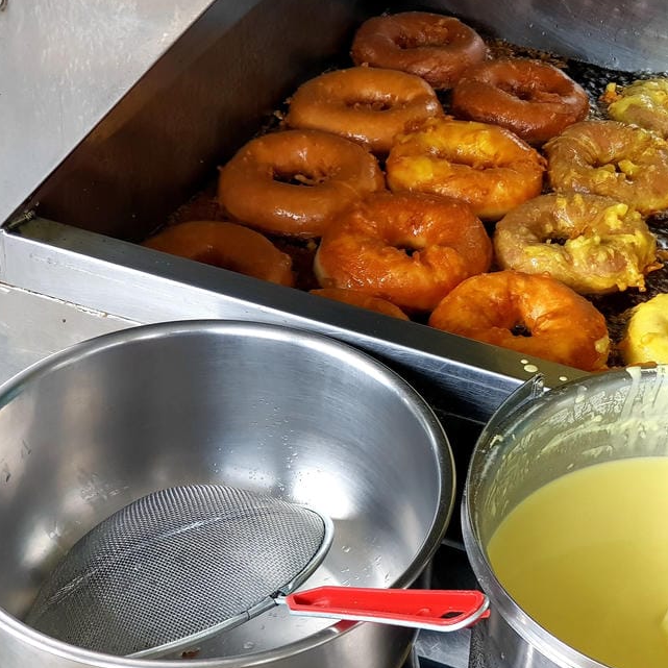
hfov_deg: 19.9
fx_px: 1878
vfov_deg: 20.1
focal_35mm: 86
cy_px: 256
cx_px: 566
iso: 25
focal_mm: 6
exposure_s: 1/48
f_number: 2.4
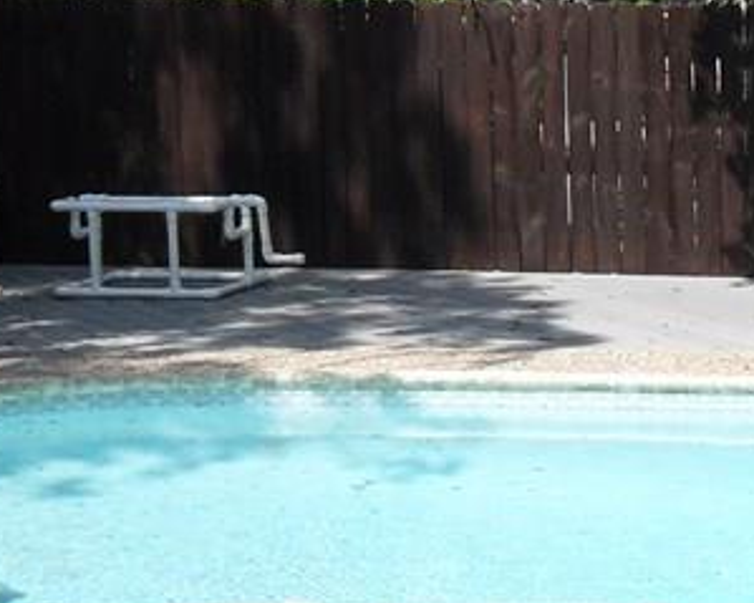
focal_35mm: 117
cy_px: 111
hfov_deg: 15.7
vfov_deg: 13.1
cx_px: 971
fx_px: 2610
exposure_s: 1/125
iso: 100
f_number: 8.9
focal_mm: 6.2
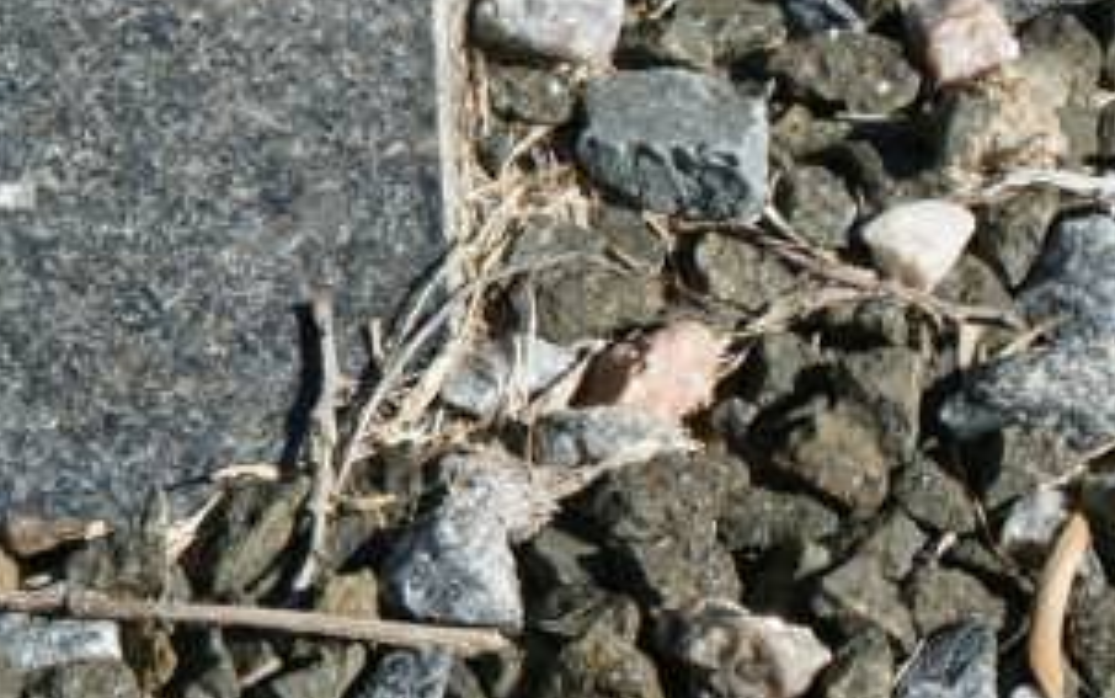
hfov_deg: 5.7
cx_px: -1037
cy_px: 192
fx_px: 11065
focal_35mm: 364
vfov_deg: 3.6
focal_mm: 60
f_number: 11
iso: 200
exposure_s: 1/250
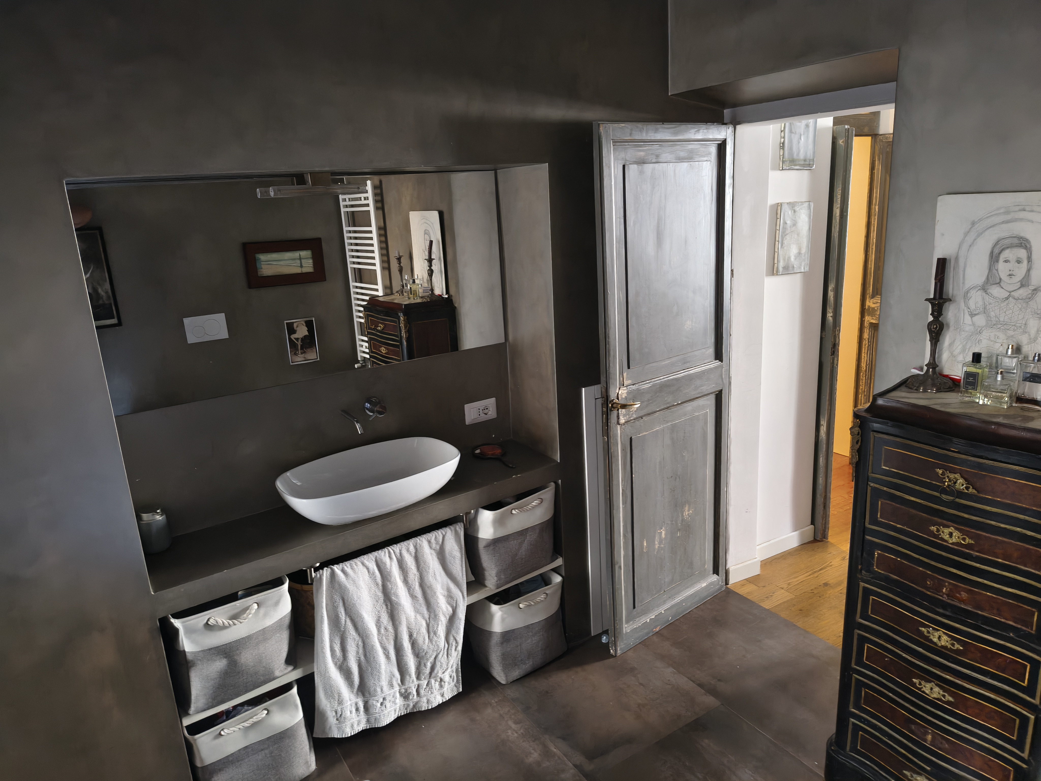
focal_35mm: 24
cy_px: 390
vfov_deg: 56.8
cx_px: 520
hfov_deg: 71.6
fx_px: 722
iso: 3251
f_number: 1.8
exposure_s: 1/25
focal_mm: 5.56
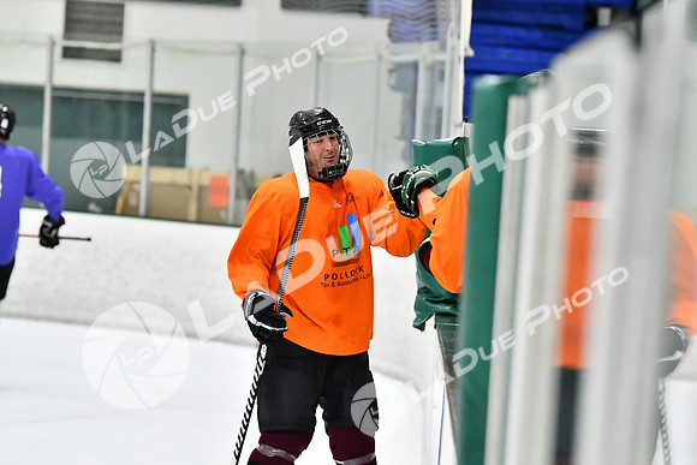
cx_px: 348
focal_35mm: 188
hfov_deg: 11.0
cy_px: 232
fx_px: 3631
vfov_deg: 7.3
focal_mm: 125
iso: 6400
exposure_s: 1/1600
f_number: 2.8
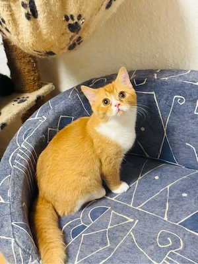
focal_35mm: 48
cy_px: 132
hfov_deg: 30.3
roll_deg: +8.2
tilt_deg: -29.9
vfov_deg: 39.7
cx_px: 99
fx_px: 366
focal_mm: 6.76
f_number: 1.78
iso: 500
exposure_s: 1/25
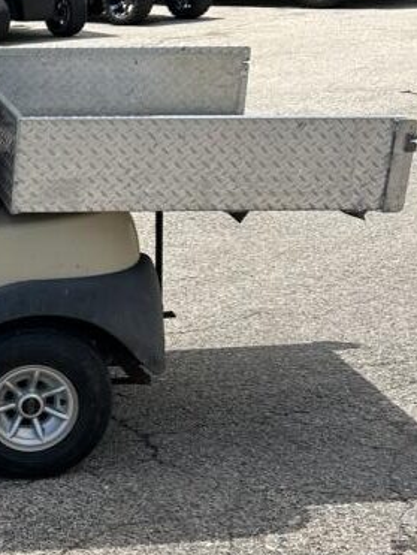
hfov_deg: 16.3
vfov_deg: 23.2
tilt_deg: -10.7
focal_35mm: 84
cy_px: 347
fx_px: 1347
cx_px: -182
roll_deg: +1.1
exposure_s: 1/3077
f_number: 1.5
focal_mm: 5.7
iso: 50
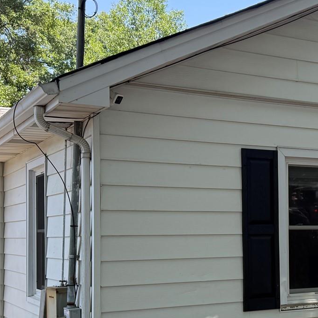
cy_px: 224
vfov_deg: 26.7
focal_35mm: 64
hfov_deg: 25.8
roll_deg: +0.5
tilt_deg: +2.3
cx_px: 303
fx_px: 665
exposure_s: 1/757
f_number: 1.78
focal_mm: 6.76
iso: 100
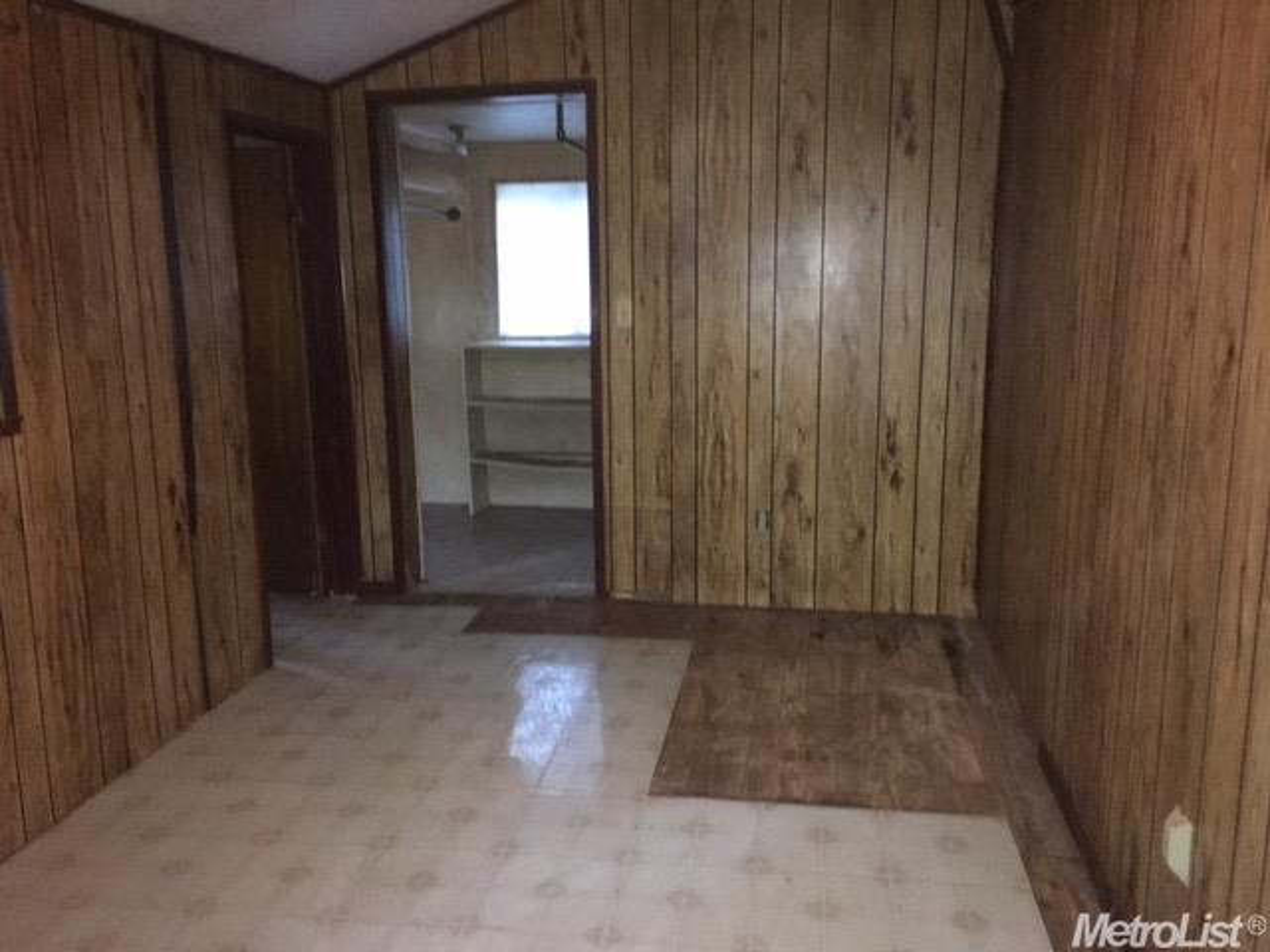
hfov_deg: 61.7
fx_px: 1064
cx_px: 635
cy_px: 476
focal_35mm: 29
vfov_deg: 48.2
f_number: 2.2
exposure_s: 1/16
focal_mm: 4.15
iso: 400
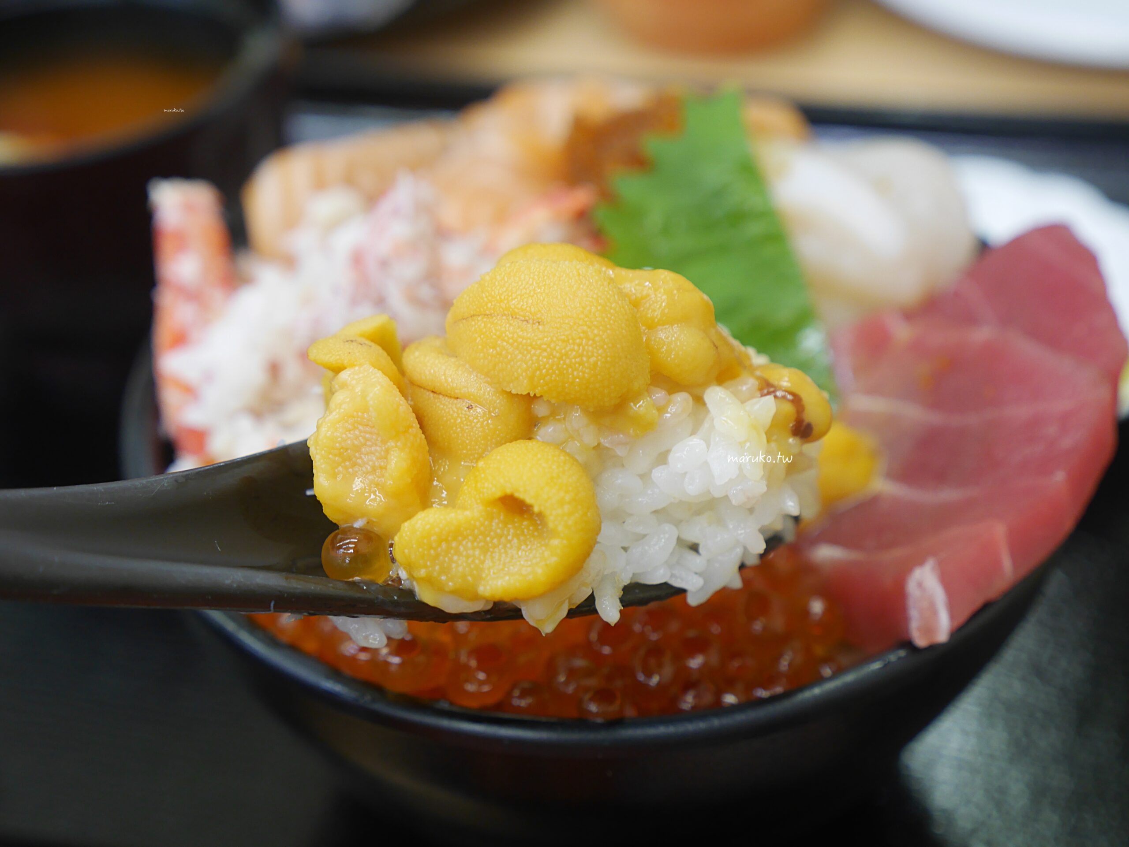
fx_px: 1958
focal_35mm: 60
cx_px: 564
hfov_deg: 32.2
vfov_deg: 24.4
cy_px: 424
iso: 640
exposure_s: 1/60
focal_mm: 30
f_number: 4
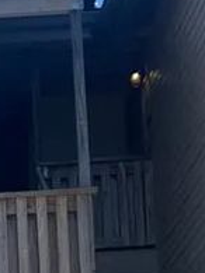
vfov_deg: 10.3
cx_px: -242
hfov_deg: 7.7
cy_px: 464
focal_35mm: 182
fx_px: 1439
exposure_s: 1/2571
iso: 50
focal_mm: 5.7
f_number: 1.5
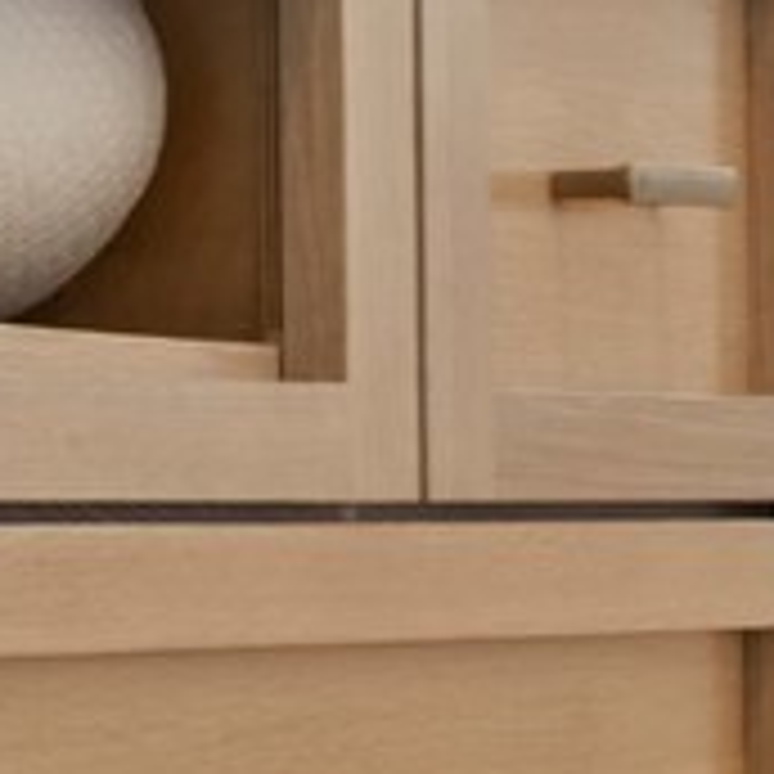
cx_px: -806
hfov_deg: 4.8
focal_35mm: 355
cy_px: 740
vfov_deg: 4.9
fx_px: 8980
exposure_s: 6
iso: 100
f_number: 22
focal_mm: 70
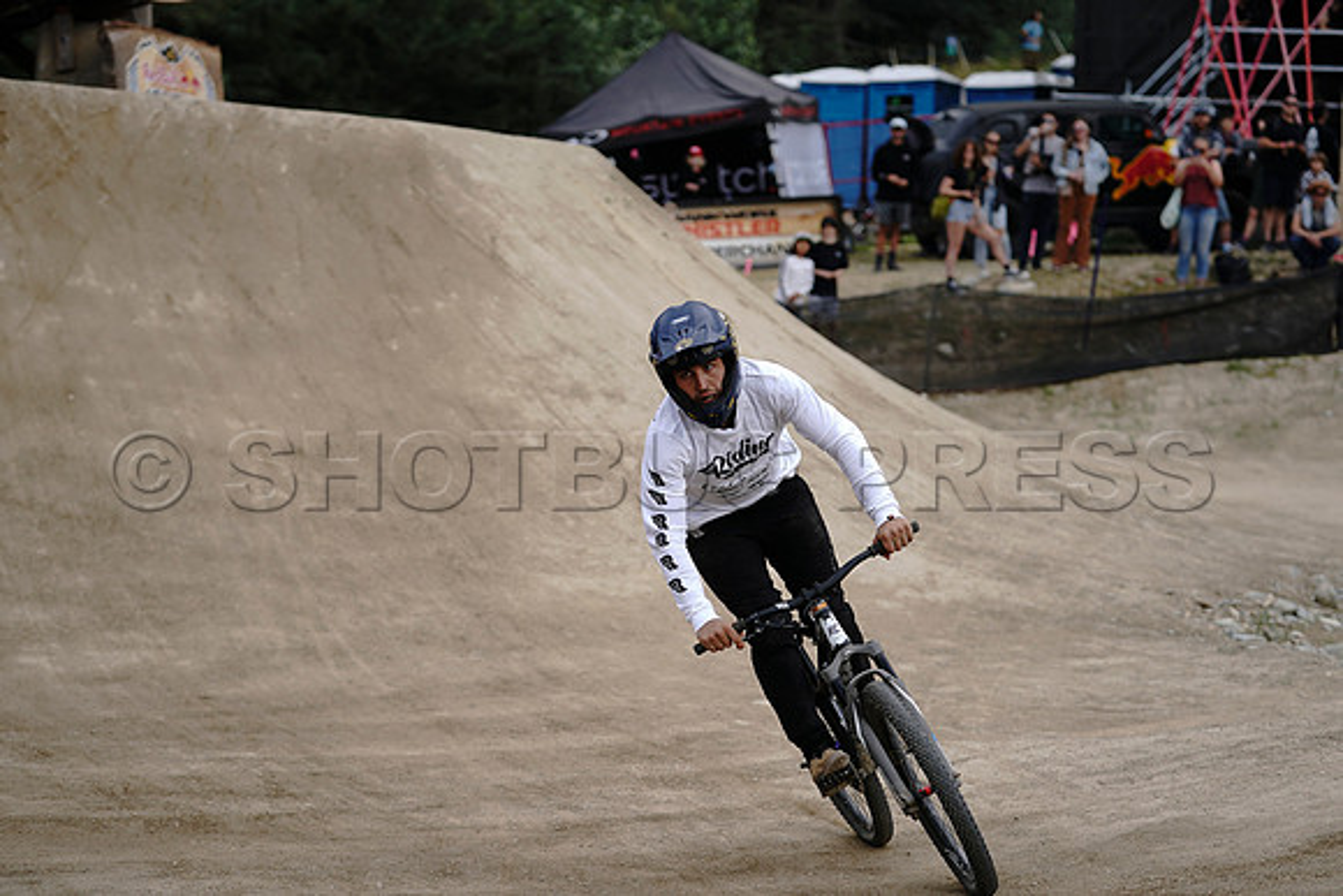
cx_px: 672
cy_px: 448
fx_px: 3097
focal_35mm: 83
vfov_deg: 16.5
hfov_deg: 24.5
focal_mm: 83
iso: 160
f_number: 2.8
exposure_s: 1/1000
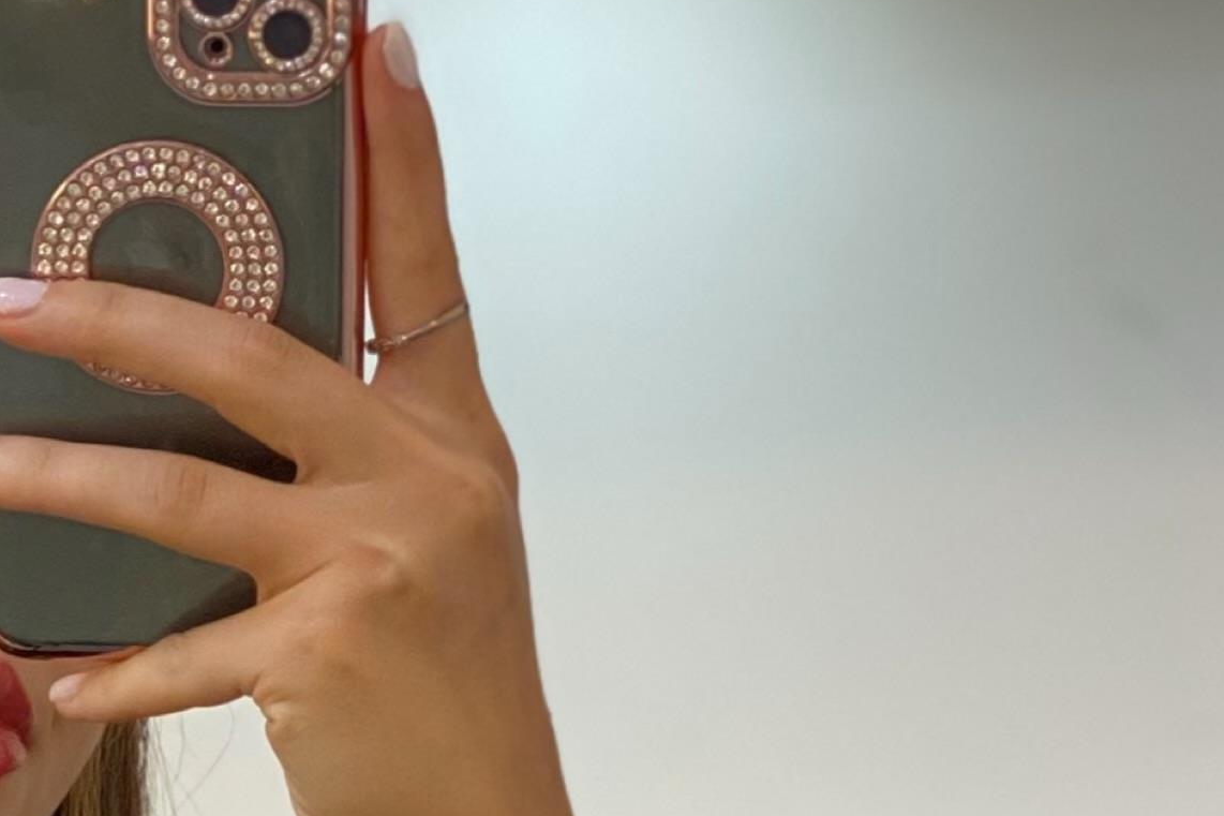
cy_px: 1478
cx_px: -301
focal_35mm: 191
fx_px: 6493
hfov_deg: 10.6
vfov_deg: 7.0
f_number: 2
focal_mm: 6
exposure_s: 1/100
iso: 100
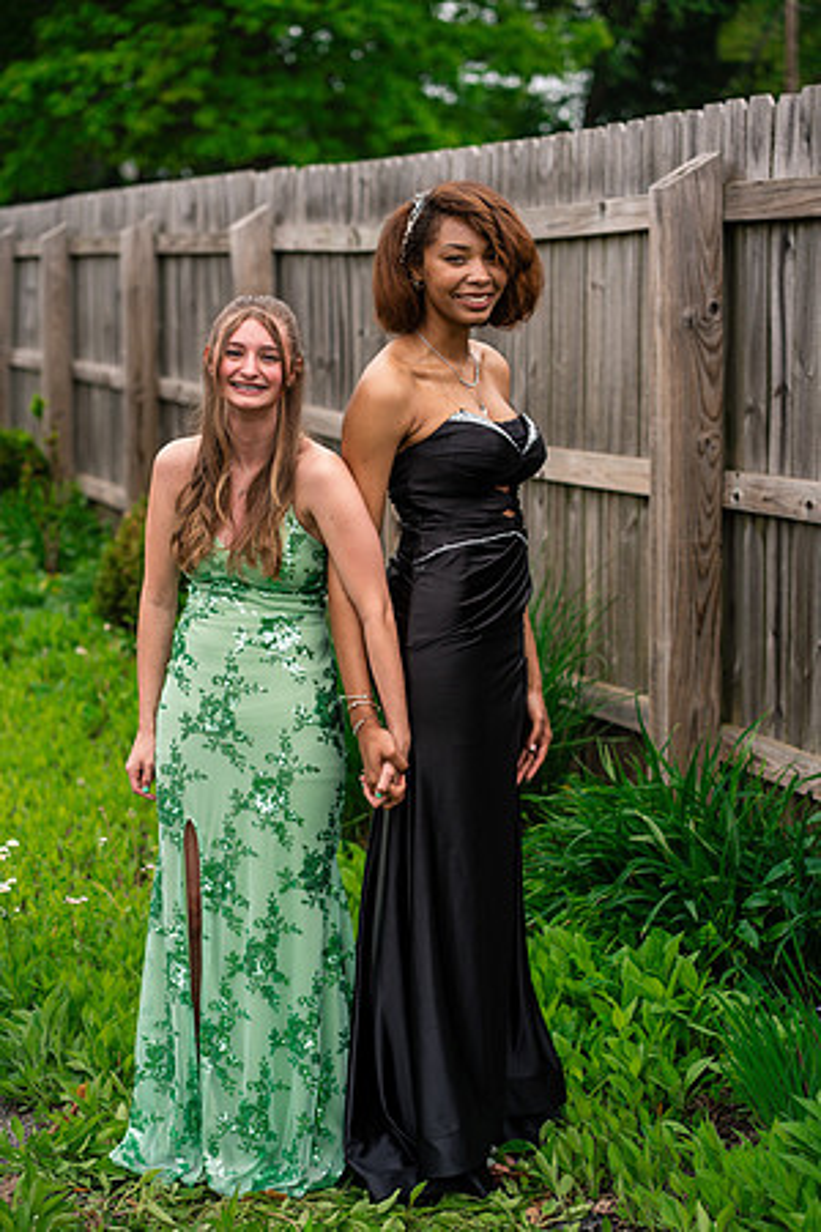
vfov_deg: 23.9
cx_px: 410
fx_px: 2907
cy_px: 616
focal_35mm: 85
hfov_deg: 16.1
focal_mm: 85
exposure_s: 1/1000
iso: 400
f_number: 3.5
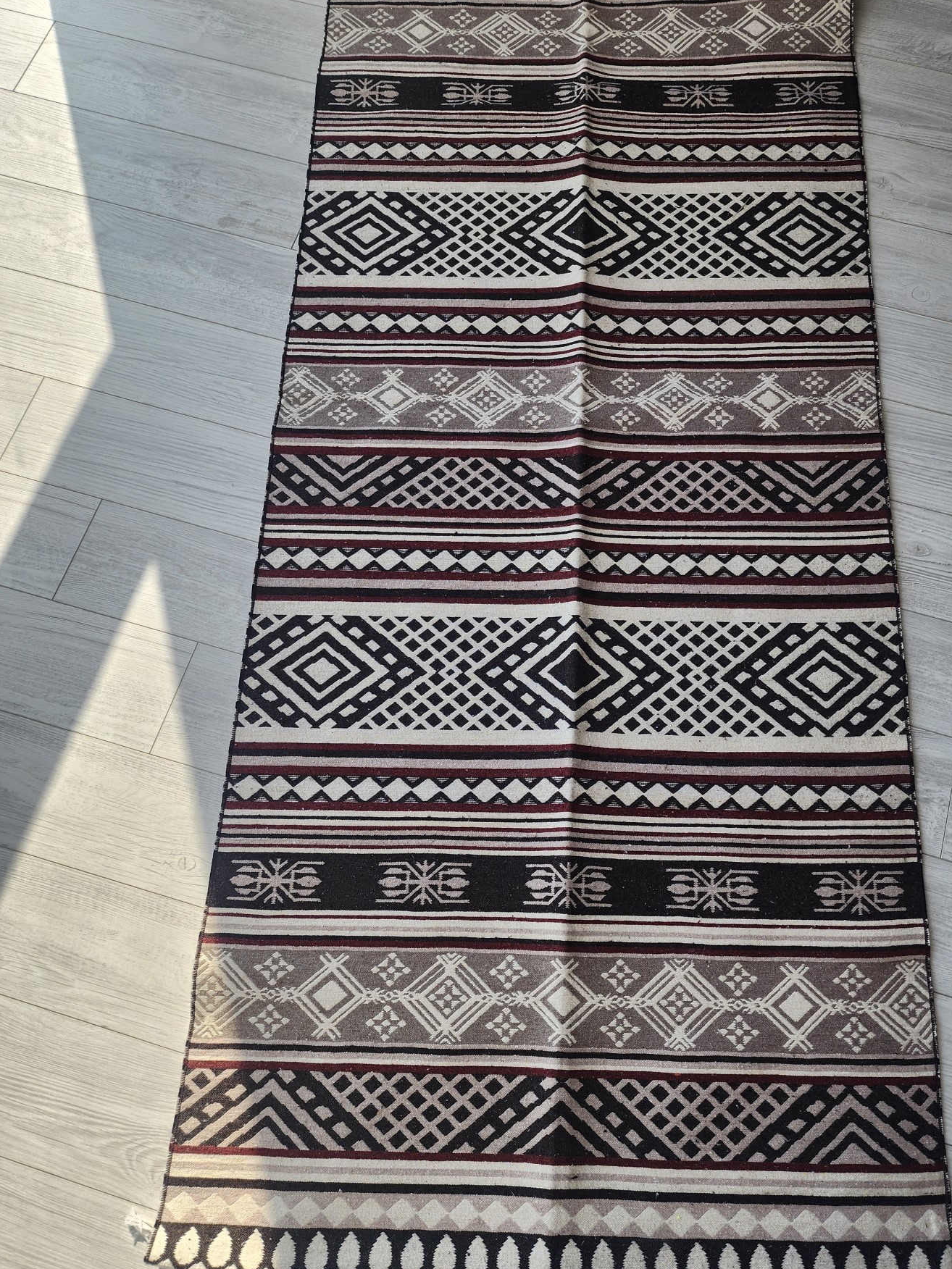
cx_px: 577
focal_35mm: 28
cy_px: 601
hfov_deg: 49.4
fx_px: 1027
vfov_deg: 63.4
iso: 20
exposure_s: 1/180
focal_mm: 6.4
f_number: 1.8
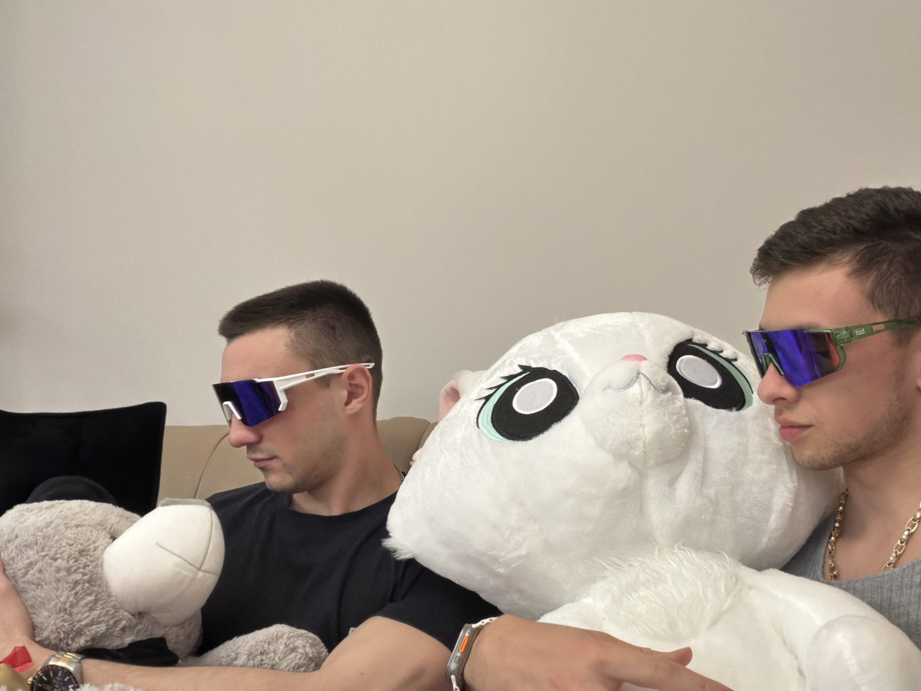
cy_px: 338
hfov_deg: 71.6
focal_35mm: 24
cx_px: 478
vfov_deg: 56.8
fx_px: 639
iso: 400
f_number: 1.9
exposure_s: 1/30
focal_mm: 2.71
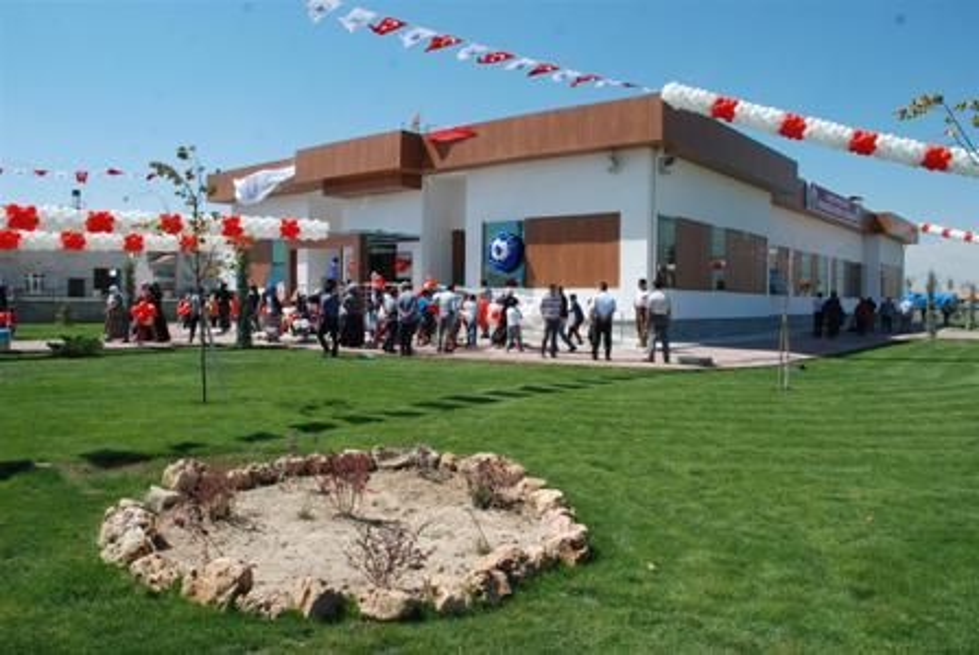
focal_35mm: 27
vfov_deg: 48.1
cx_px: 490
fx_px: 735
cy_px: 328
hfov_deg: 67.3
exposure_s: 1/400
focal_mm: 18
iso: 320
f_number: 10
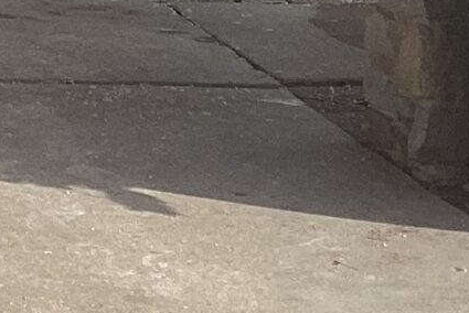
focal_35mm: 194
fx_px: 2529
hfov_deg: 10.2
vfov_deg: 6.9
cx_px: -258
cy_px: -226
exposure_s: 1/1335
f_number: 2.4
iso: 25
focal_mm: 3.3
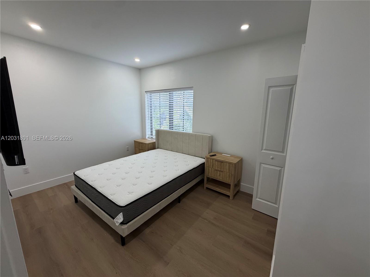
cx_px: 185
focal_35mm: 14
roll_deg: -0.5
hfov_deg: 102.1
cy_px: 138
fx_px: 150
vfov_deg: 85.7
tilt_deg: -11.1
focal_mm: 2.22
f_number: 2.2
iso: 200
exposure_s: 1/120
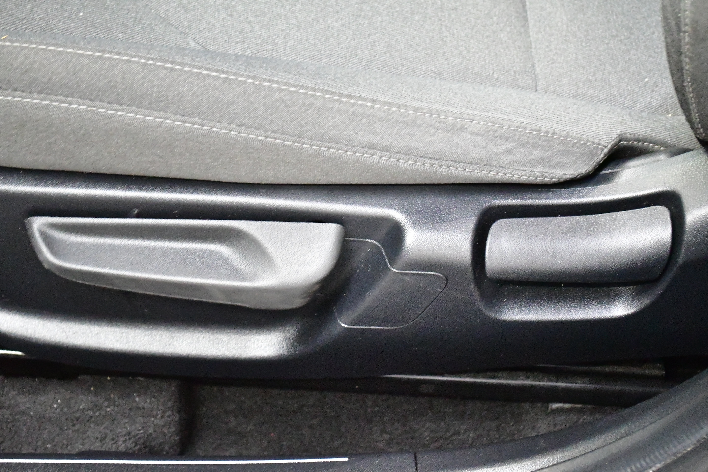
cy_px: 236
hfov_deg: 24.6
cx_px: 354
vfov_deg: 16.6
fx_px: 1622
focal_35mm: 82
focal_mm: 55
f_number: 5.6
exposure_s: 1/40
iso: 12800
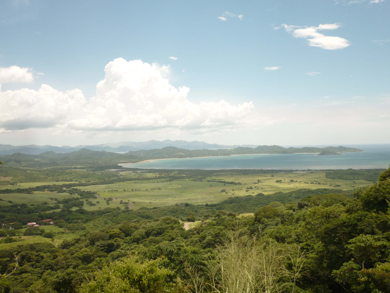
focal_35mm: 36
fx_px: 406
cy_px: 146
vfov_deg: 39.7
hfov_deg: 51.4
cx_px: 195
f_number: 8
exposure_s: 1/200
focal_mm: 5.5
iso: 80
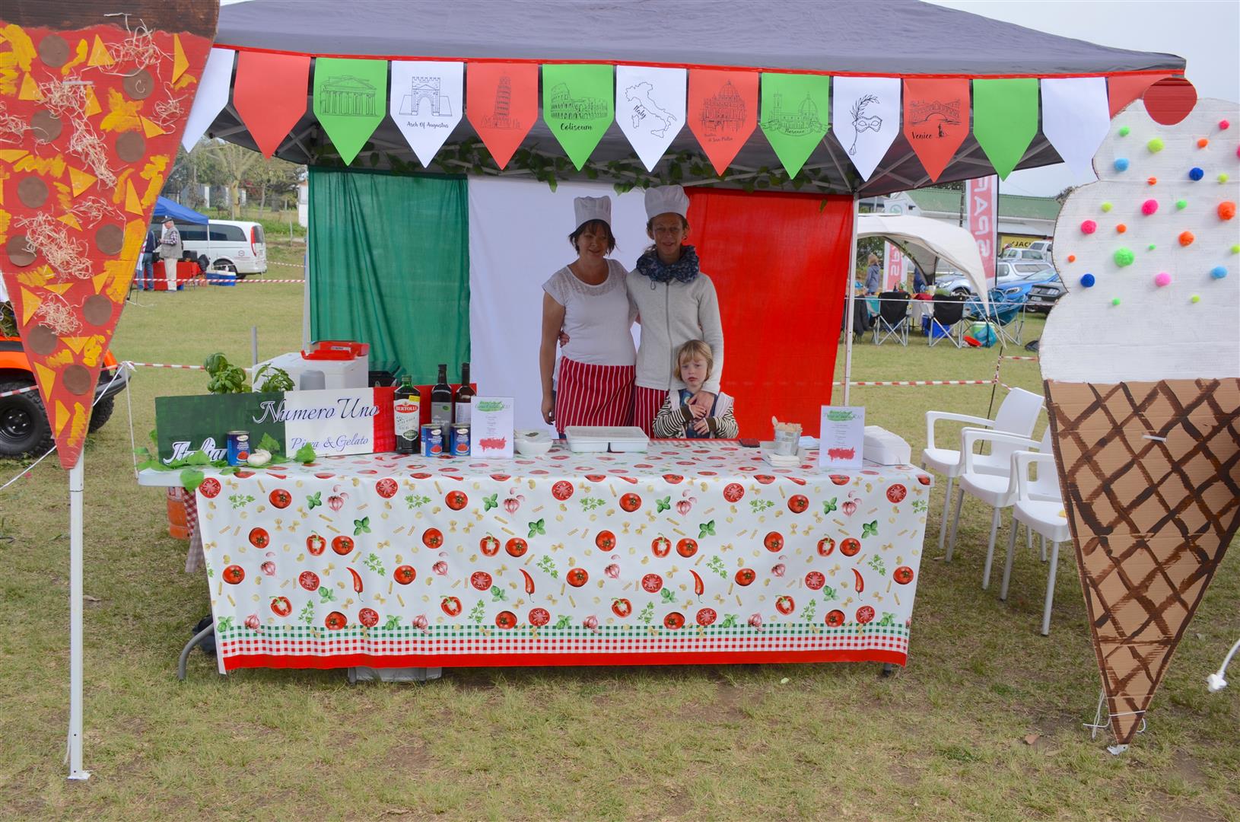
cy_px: 411
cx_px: 620
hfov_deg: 62.0
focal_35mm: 30
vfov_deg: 43.4
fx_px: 1031
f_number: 8
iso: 140
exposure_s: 1/250
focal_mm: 20
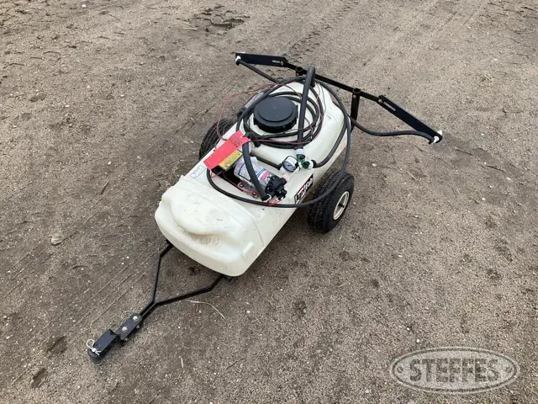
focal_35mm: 29
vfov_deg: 48.2
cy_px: 202
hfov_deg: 61.7
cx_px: 269
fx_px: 451
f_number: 1.8
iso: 20
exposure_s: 1/142
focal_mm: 3
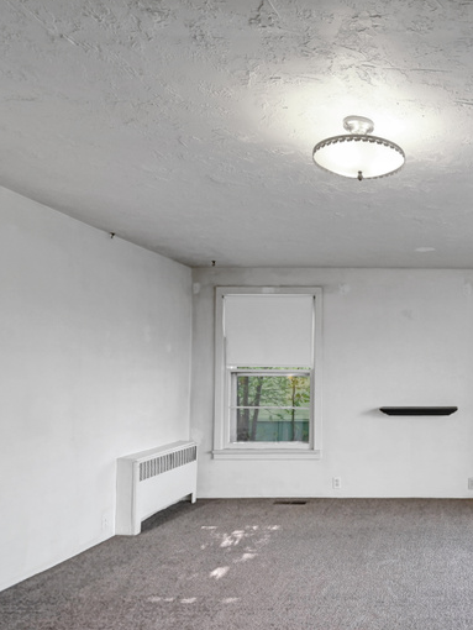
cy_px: 413
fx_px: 492
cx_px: 446
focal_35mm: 27
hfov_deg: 45.4
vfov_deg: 63.9
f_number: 4
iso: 320
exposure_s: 1/100
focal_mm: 14
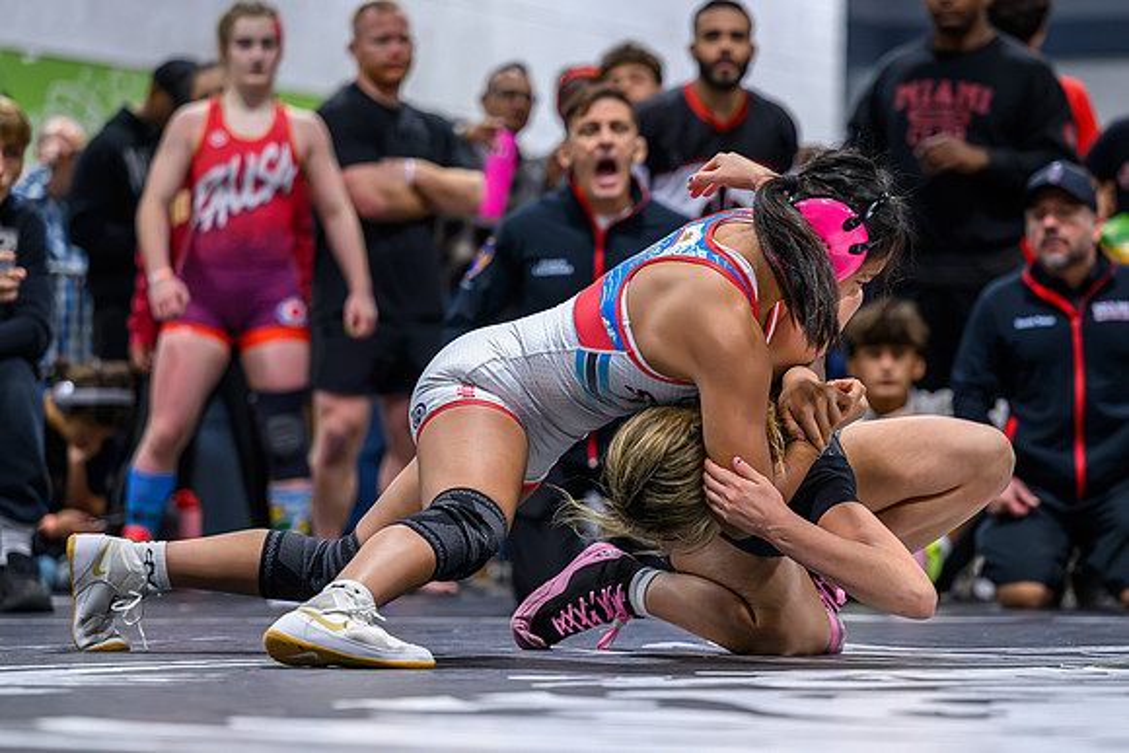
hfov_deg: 12.7
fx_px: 5079
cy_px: 411
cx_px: 645
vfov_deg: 8.5
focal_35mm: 162
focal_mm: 115
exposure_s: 1/800
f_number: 2.8
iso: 3200
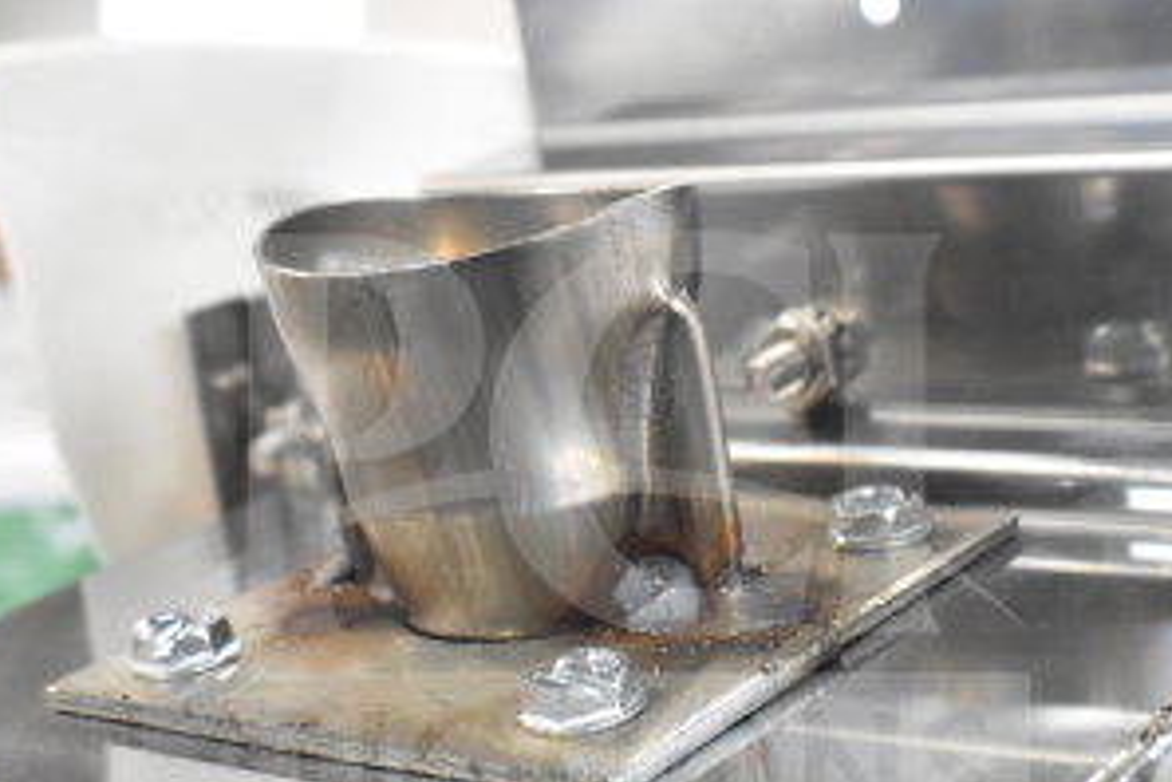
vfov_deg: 18.3
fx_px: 2409
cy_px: 547
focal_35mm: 74
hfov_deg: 27.3
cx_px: 584
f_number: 8
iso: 6400
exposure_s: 1/250
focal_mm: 24
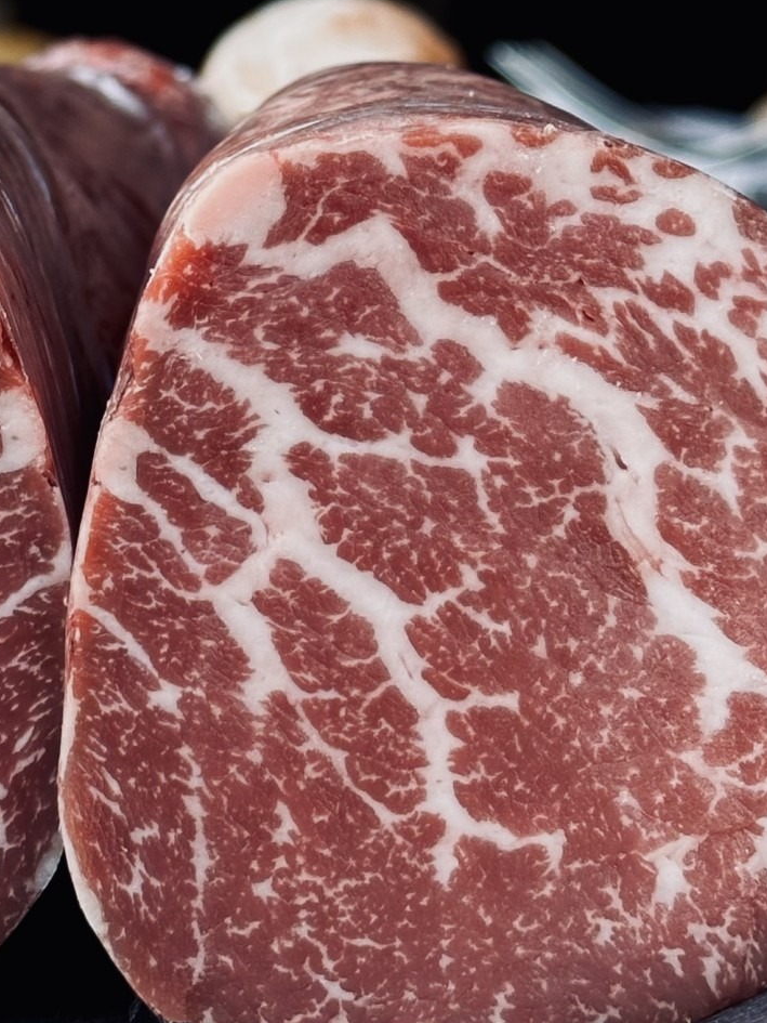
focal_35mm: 127
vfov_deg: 15.3
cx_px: 176
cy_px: 29
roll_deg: +0.6
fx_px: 3751
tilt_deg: -5.5
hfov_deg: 11.6
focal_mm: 6.86
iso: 50
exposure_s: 1/100
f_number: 1.78
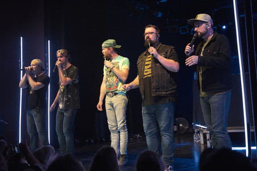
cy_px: 86
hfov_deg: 44.5
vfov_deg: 30.5
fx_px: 314
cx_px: 128
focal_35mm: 44
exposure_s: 1/400
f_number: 2.8
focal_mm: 44
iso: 3200
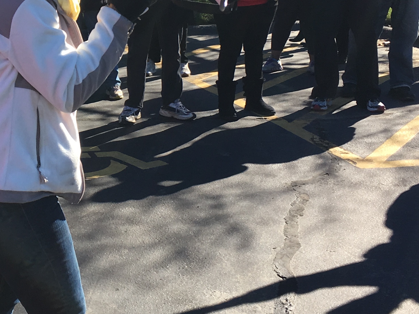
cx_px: 37
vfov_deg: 18.5
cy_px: 55
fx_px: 956
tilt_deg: -6.4
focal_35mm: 79
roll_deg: +0.6
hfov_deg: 24.0
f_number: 2.2
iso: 25
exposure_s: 1/657
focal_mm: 4.15
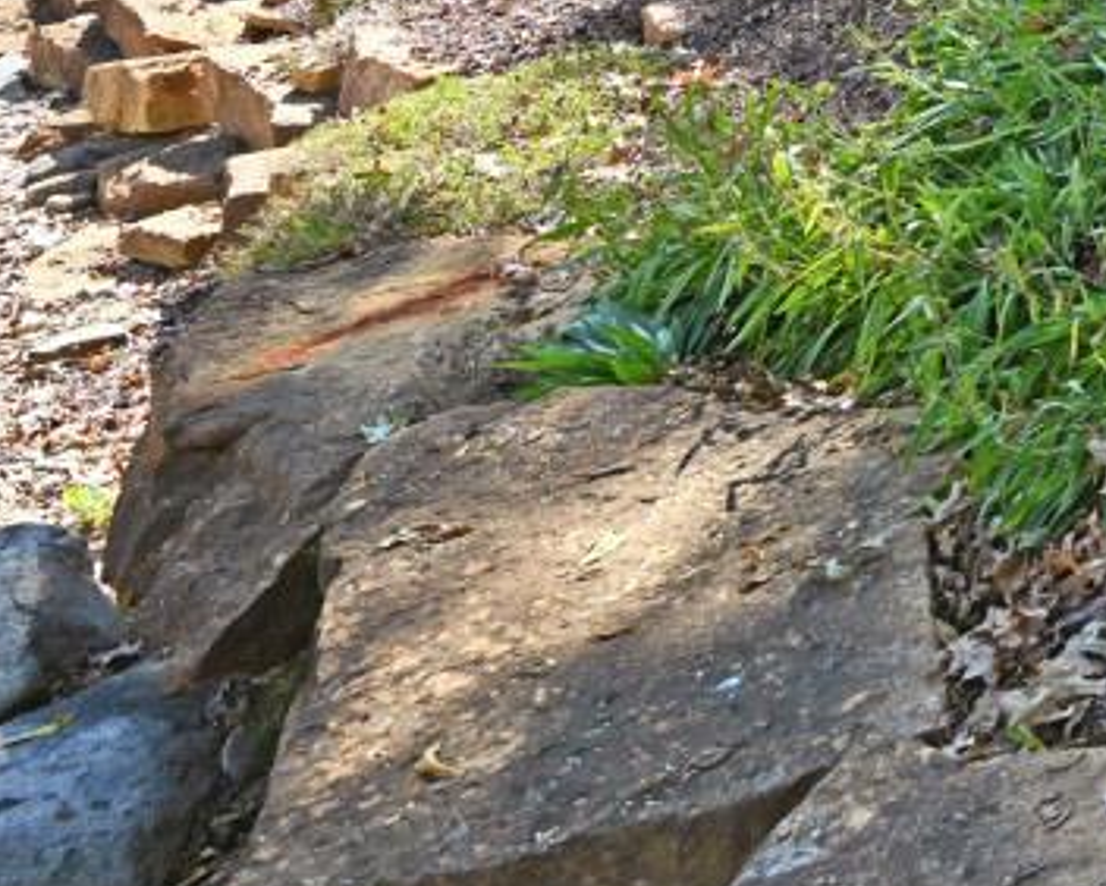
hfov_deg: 22.7
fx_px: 1834
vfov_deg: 21.7
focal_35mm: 56
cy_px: -518
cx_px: 1892
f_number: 5.6
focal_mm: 14
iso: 100
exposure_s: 1/250
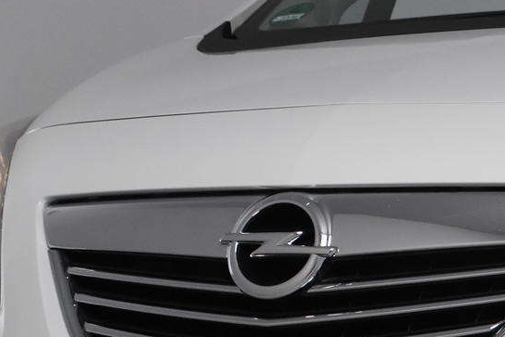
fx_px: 2526
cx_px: 652
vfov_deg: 7.6
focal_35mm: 180
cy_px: 366
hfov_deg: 11.1
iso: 1600
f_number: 7.1
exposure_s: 1/200
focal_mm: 34
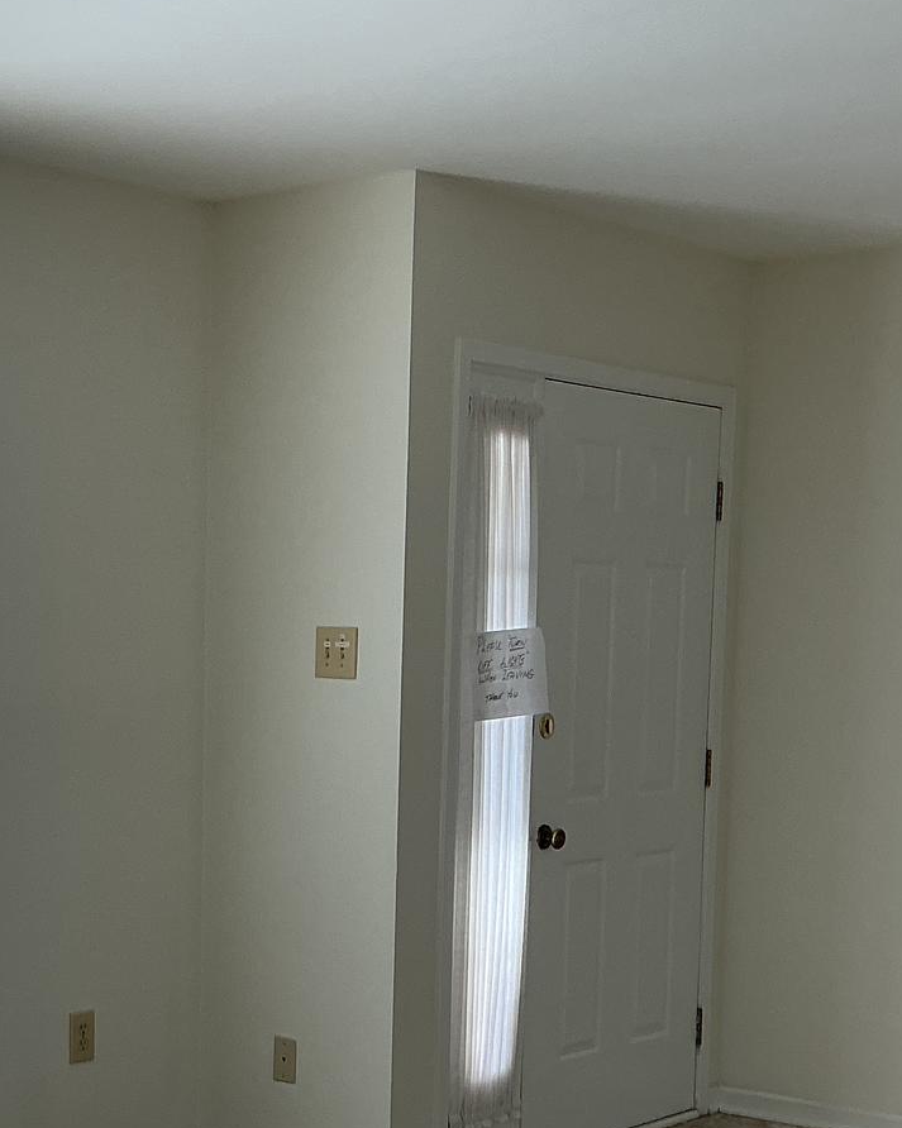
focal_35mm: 65
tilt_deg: -7.2
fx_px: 2170
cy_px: 871
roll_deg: -0.2
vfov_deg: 28.6
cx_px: 221
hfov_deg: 23.2
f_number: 1.8
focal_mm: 3
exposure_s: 1/142
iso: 25
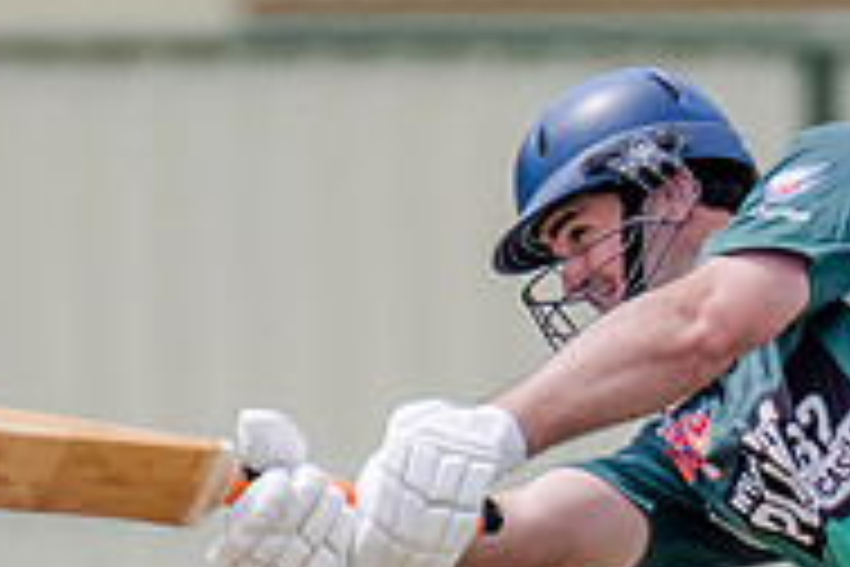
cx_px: 1105
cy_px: 389
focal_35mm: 2837
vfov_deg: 0.5
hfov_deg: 0.7
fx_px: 66979
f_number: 7.1
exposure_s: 1/2500
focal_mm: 600
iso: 800
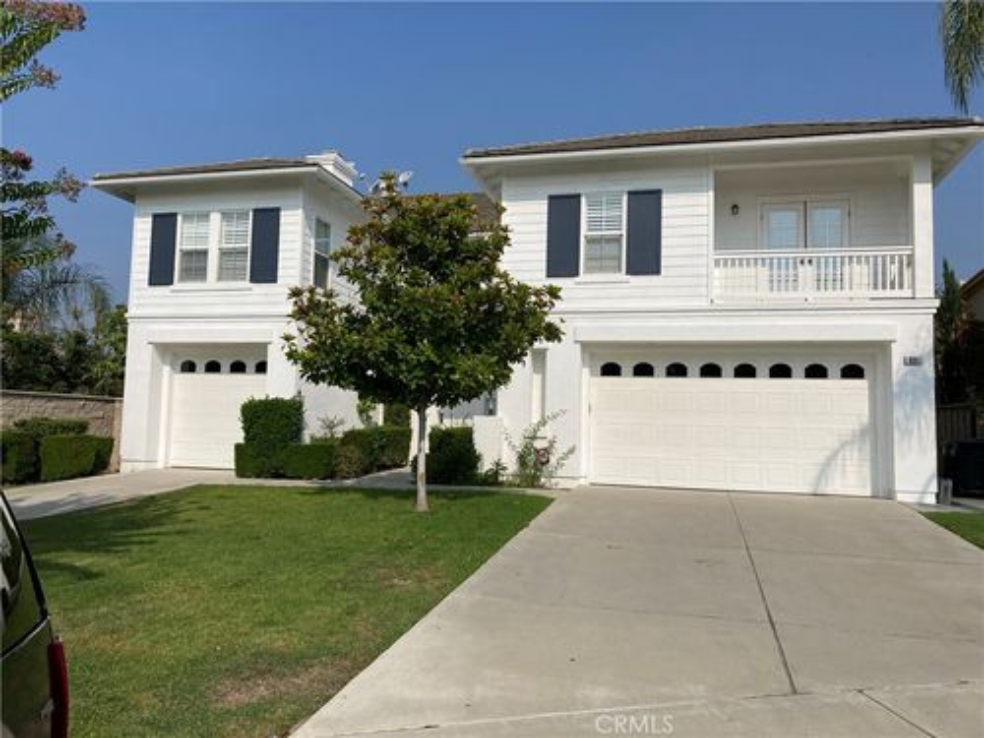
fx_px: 796
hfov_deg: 63.4
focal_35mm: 28
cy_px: 369
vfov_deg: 49.7
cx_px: 492
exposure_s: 1/4878
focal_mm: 3.99
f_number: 1.8
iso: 25
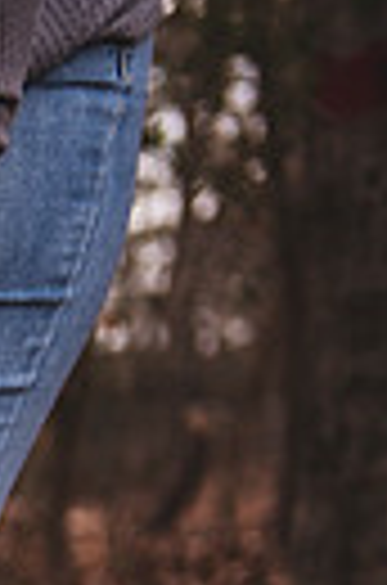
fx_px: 3485
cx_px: -828
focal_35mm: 215
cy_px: 826
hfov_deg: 5.9
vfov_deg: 9.4
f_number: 2.8
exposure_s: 1/250
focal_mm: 48
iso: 100
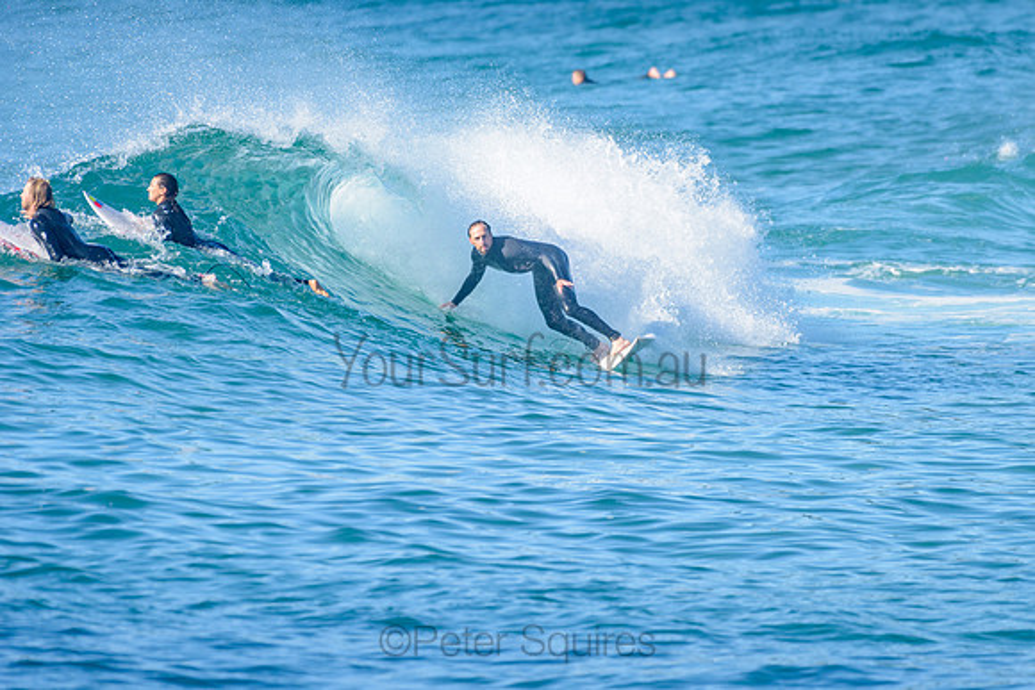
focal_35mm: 613
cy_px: 286
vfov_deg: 2.2
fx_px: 17621
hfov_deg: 3.4
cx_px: 634
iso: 320
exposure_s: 1/2000
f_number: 5.6
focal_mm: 500
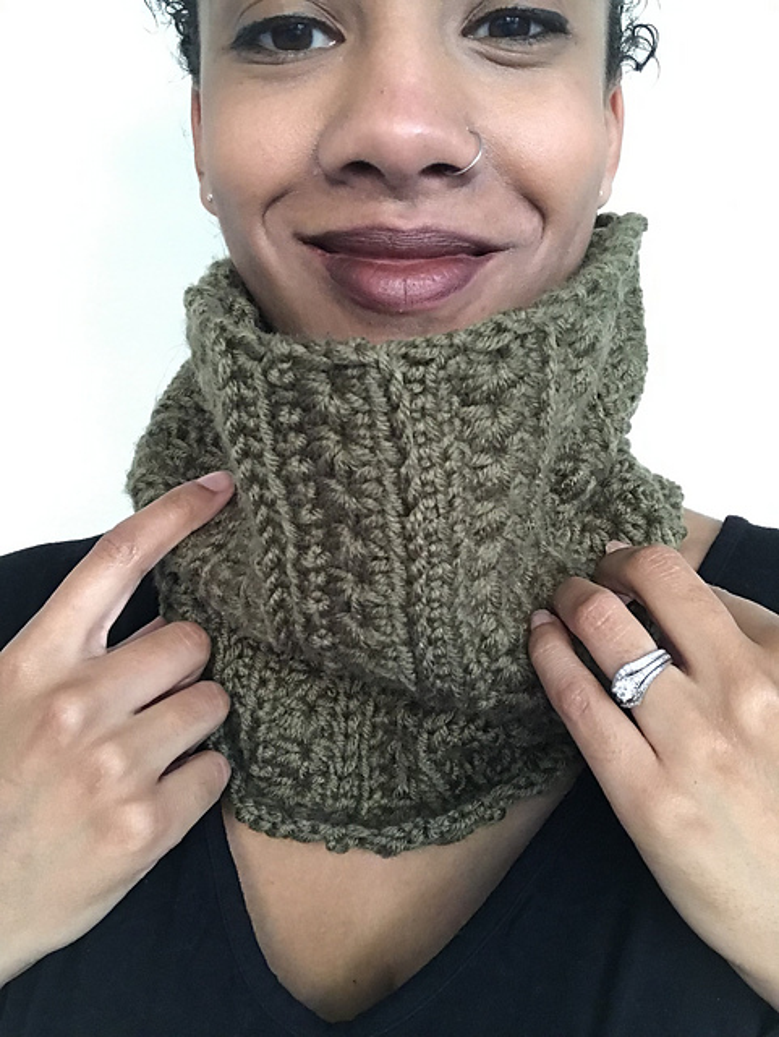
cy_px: 518
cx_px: 390
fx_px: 959
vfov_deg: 56.8
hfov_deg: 44.2
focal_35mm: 32
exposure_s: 1/15
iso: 250
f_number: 2.2
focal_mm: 2.87
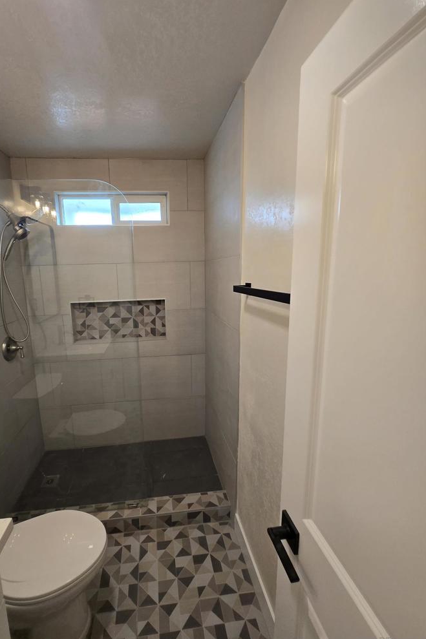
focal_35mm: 14
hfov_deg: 80.6
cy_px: 316
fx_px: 249
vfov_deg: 104.3
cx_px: 180
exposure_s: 1/60
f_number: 2.2
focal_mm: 1.7
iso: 80
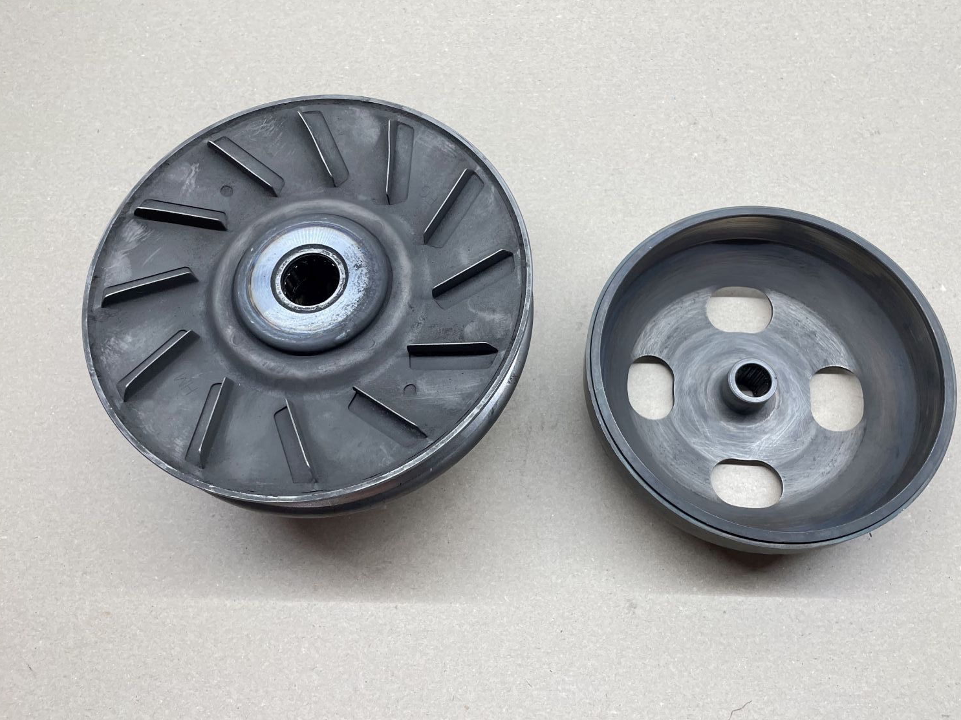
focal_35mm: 28
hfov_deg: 63.4
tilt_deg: -68.0
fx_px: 777
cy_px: 333
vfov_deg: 49.7
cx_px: 510
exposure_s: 1/100
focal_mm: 4.2
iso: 80
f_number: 1.6
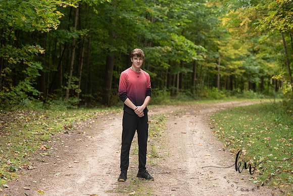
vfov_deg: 16.7
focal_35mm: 82
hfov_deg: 24.8
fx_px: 668
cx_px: 146
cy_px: 98
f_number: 2.8
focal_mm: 82
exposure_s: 1/320
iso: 500
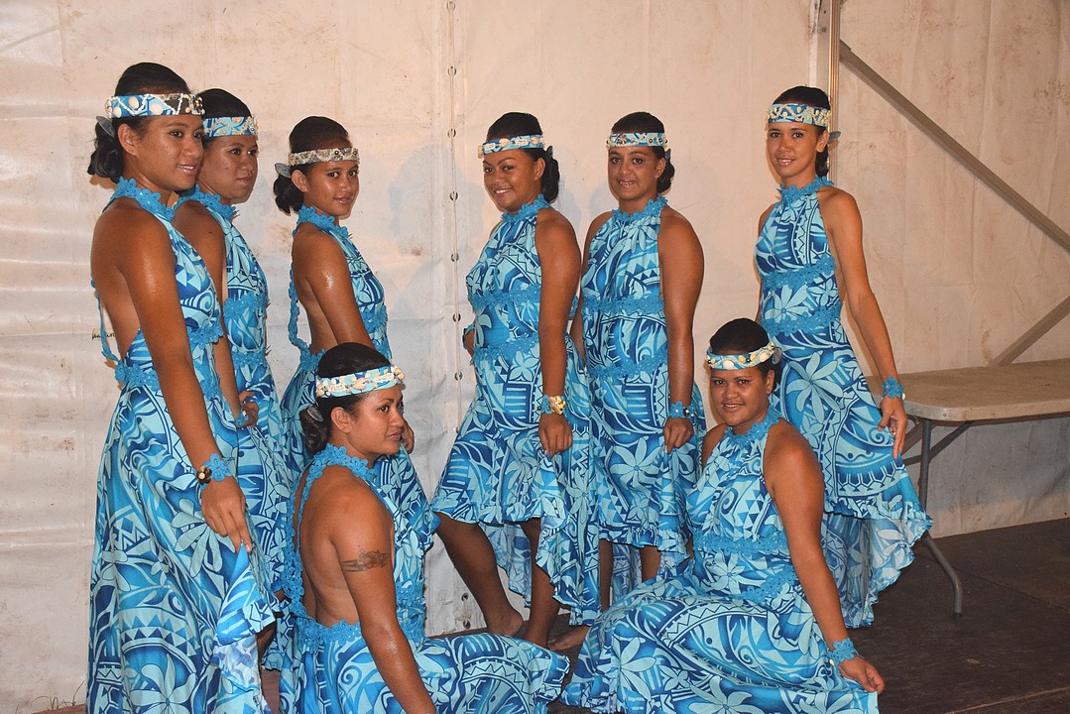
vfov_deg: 34.2
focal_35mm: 39
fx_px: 1159
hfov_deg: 49.5
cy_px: 357
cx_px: 535
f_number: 3.8
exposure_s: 1/60
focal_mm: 26
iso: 3200
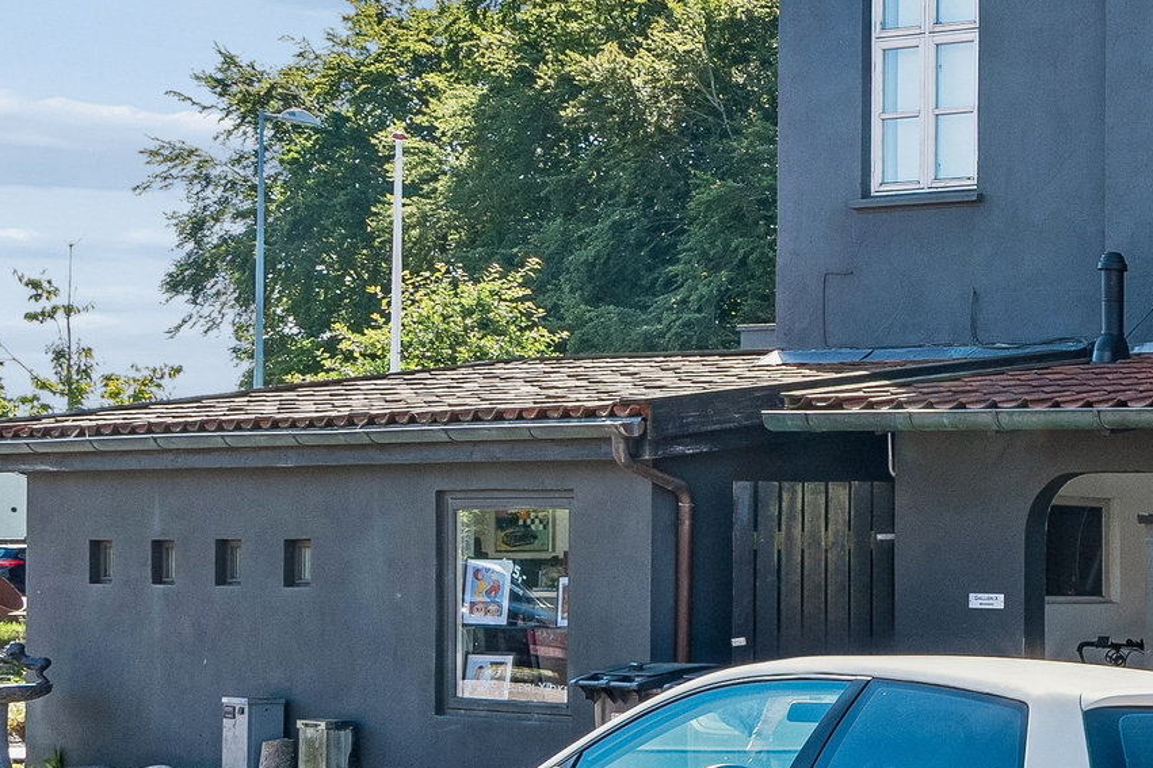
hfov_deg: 21.8
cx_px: 1961
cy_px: 592
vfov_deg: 20.1
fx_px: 2145
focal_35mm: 67
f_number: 13
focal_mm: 19
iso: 360
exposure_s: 1/125
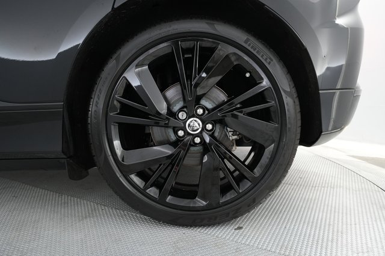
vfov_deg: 51.2
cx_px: 192
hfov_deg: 71.5
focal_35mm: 25
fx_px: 267
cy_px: 128
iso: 2500
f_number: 4.5
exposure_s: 1/50
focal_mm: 25
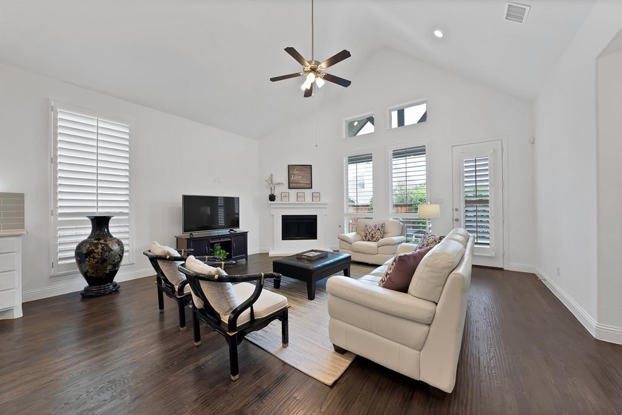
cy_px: 208
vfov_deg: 90.0
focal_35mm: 12
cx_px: 311
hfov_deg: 112.6
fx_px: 207
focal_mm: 12
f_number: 9
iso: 640
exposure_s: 1/6
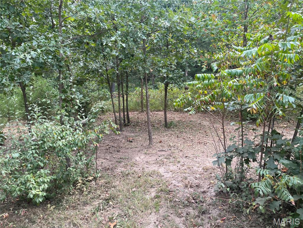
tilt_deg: -13.0
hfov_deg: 67.3
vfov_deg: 53.1
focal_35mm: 26
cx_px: 152
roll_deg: +4.6
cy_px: 114
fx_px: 228
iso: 50
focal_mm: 5.1
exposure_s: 1/419
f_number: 1.6
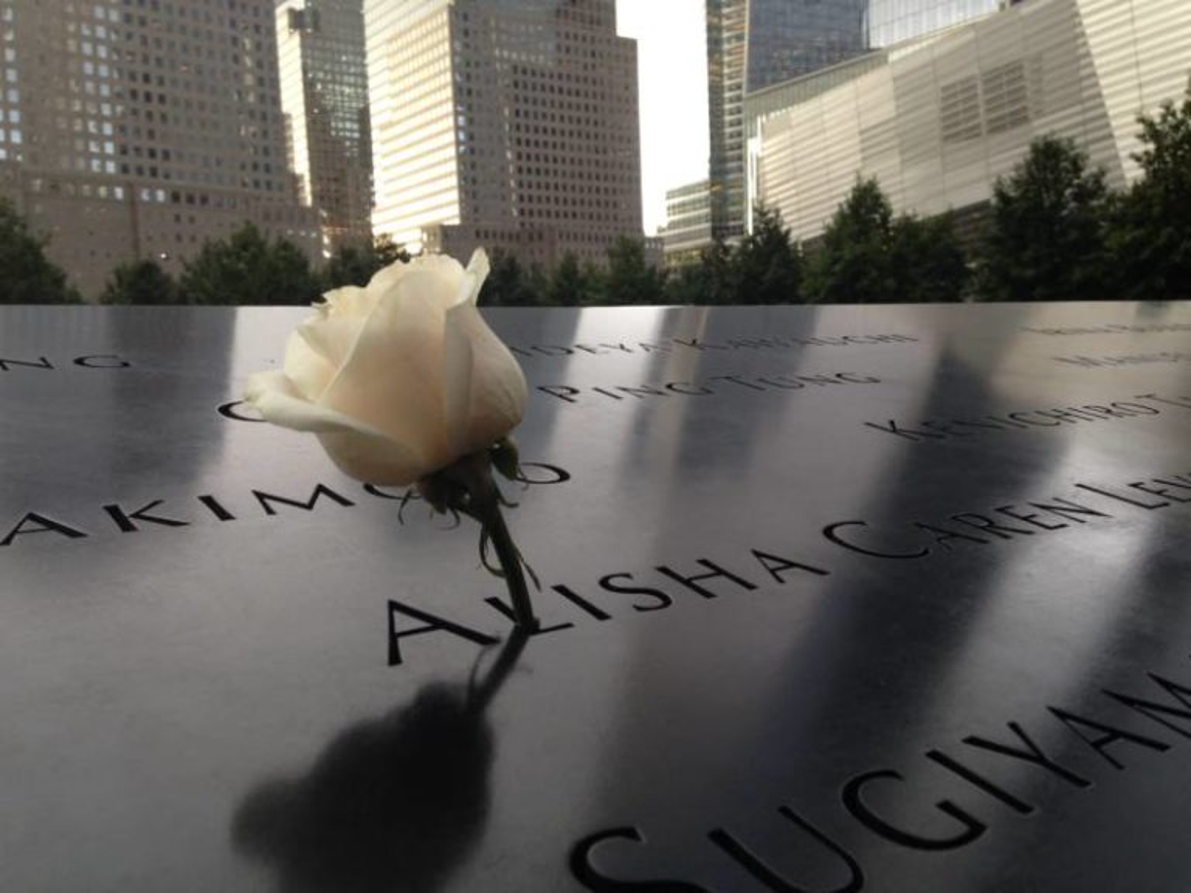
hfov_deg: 55.4
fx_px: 1135
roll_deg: +0.7
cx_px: 596
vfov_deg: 42.9
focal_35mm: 33
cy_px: 446
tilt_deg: -1.9
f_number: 2.4
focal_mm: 4.12
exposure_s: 1/60
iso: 64
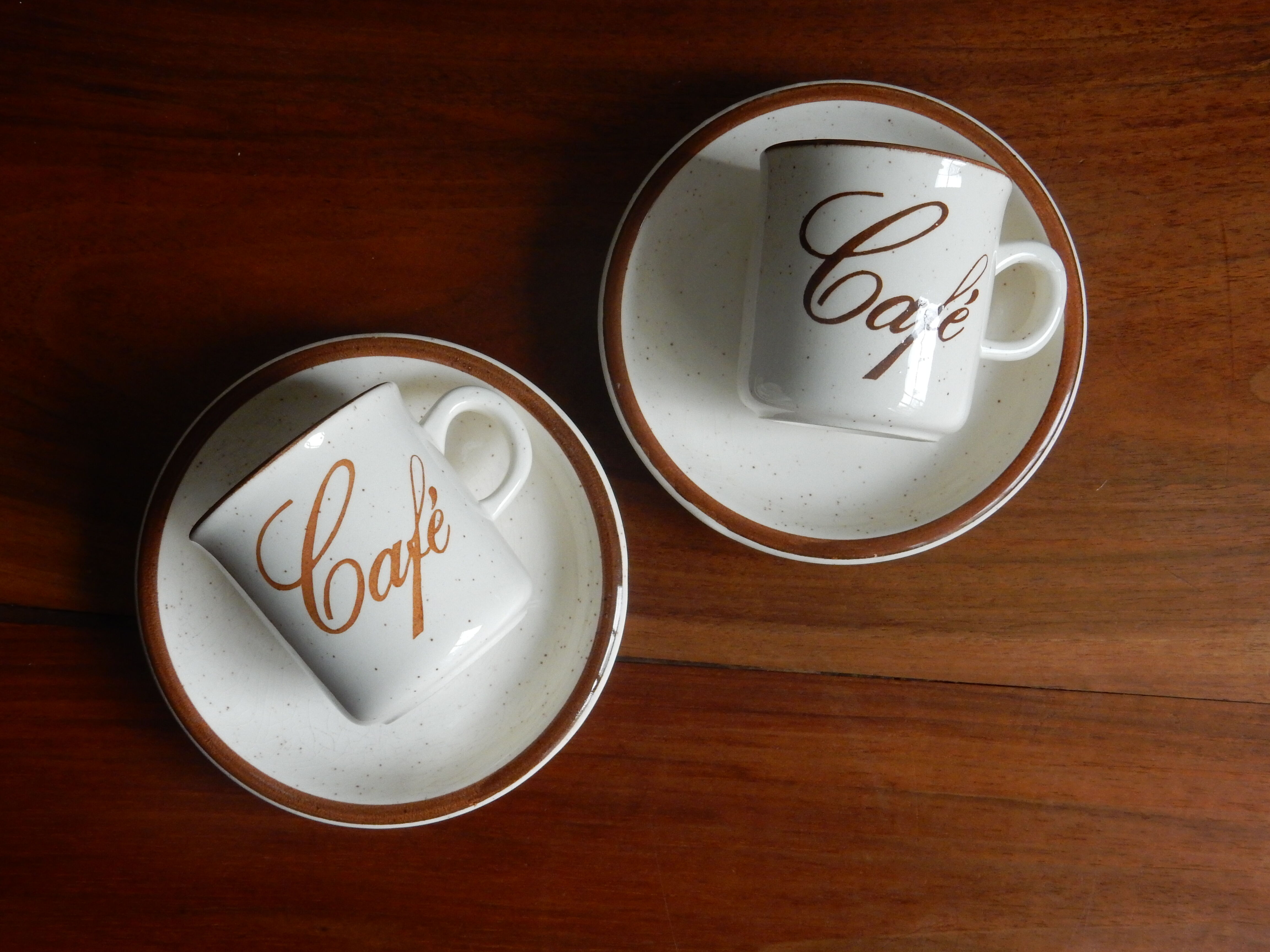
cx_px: 635
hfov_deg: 43.9
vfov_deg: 33.6
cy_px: 476
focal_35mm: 43
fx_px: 1578
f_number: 4.2
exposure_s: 1/160
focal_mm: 7.6
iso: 400
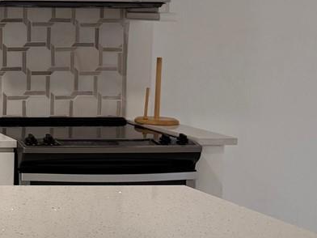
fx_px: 897
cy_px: 63
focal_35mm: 98
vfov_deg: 15.0
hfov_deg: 17.3
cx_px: -208
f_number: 1.78
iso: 125
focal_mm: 6.76
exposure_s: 1/120
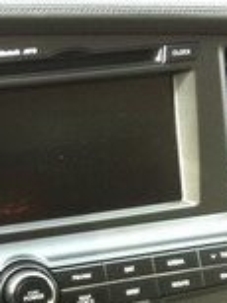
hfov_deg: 13.1
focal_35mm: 113
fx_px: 991
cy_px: 331
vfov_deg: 16.9
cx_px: 82
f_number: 2.8
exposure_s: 1/40
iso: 100
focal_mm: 3.85
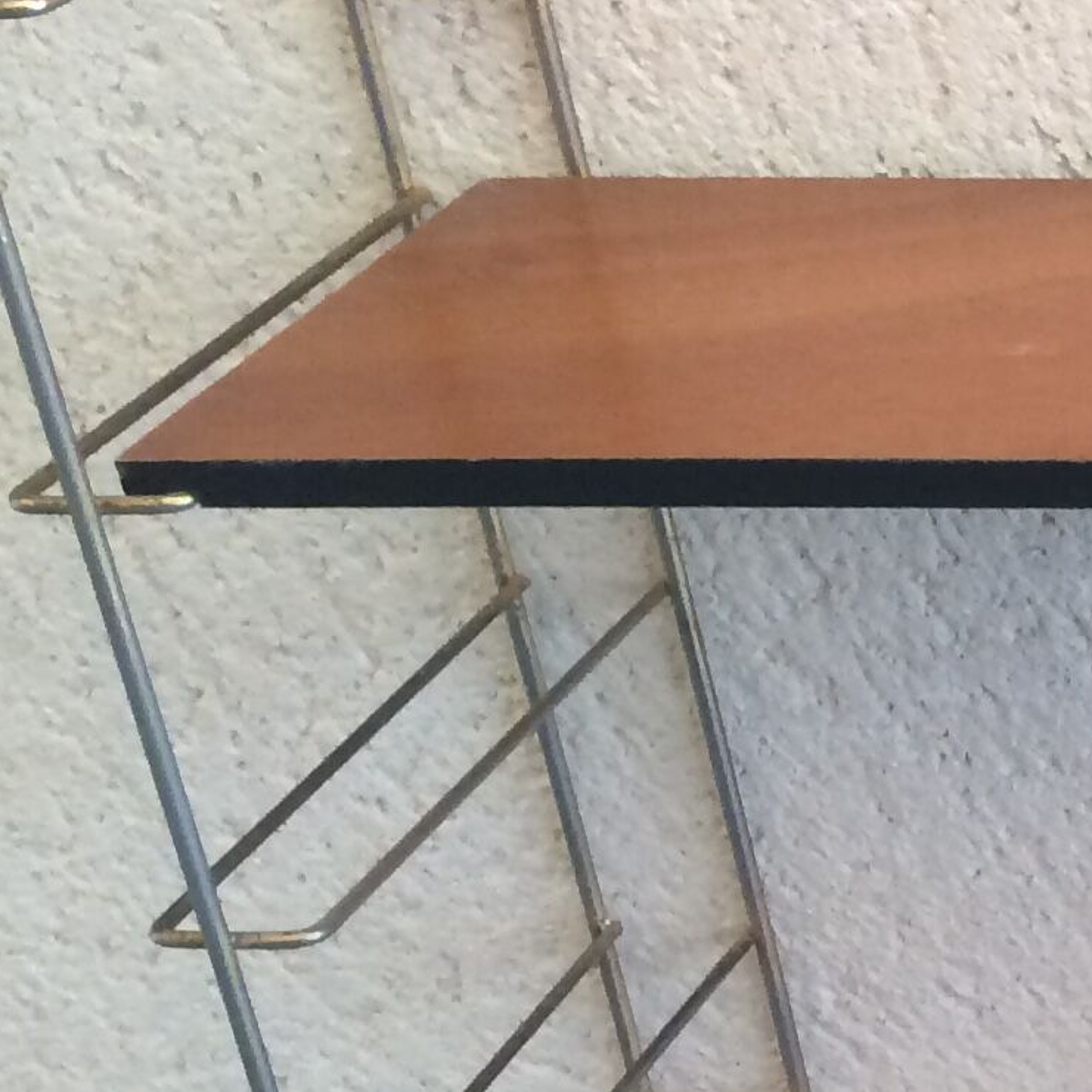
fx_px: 4033
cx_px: 2256
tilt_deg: -31.8
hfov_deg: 13.1
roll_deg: -0.4
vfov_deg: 15.2
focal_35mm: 113
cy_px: 1026
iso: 50
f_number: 2.2
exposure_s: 1/33
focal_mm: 4.15
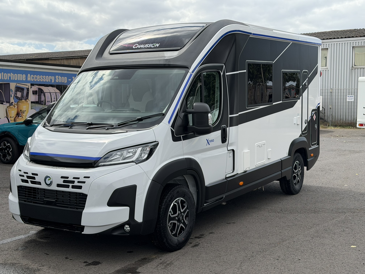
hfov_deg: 39.7
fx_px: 506
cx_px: 182
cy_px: 137
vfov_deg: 30.3
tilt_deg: -5.2
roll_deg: -0.2
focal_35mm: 48
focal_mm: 6.76
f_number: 1.78
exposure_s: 1/3534
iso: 64
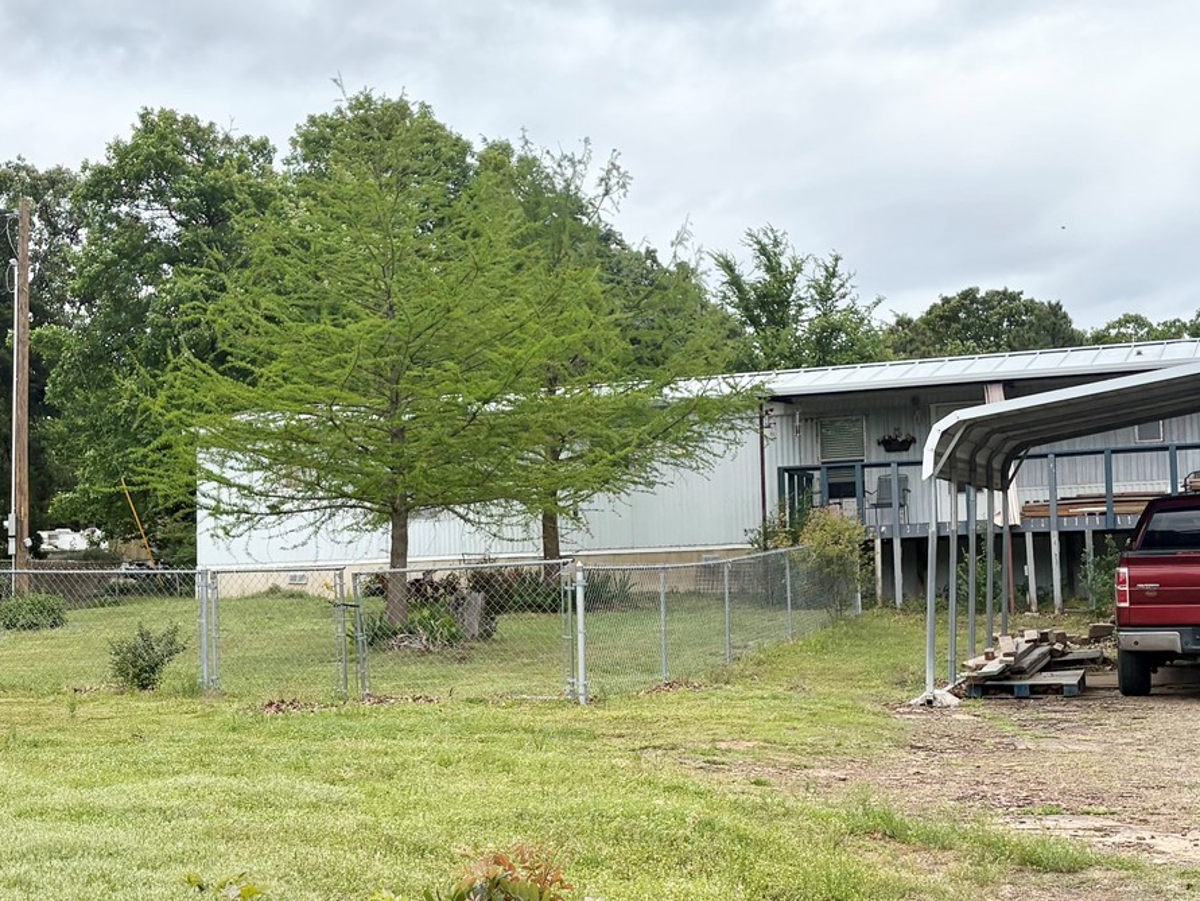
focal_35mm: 56
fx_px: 1942
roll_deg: +0.9
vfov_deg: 26.1
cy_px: 488
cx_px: 558
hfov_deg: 34.3
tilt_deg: +5.3
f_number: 1.6
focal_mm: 5.96
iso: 50
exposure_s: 1/4608
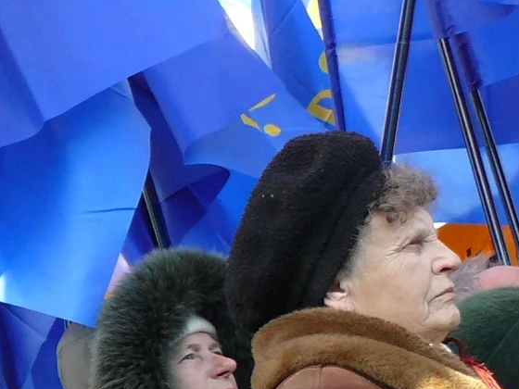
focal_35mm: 174
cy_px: 452
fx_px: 2609
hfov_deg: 10.2
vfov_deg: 8.5
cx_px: -637
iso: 100
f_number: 3.6
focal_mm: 8.2
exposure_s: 1/125
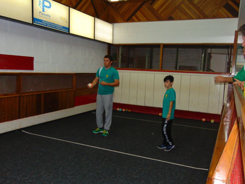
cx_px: 122
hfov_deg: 55.4
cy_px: 92
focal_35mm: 33
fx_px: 234
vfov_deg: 42.9
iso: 200
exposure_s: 1/50
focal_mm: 5.8
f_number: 3.2
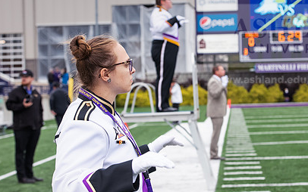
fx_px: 856
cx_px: 181
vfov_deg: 12.8
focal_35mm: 102
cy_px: 96
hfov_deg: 20.4
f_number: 5.6
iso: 640
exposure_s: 1/400
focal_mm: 70
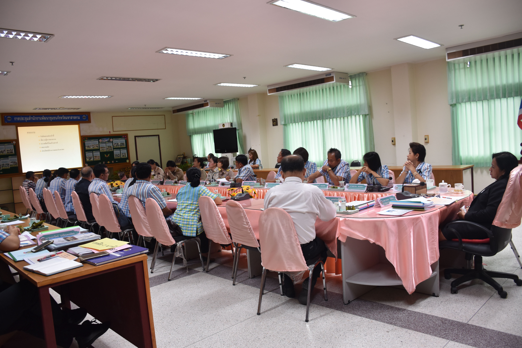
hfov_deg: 67.4
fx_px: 391
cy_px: 174
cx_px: 261
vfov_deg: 47.9
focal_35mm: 27
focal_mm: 18
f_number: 4
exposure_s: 1/60
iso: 450
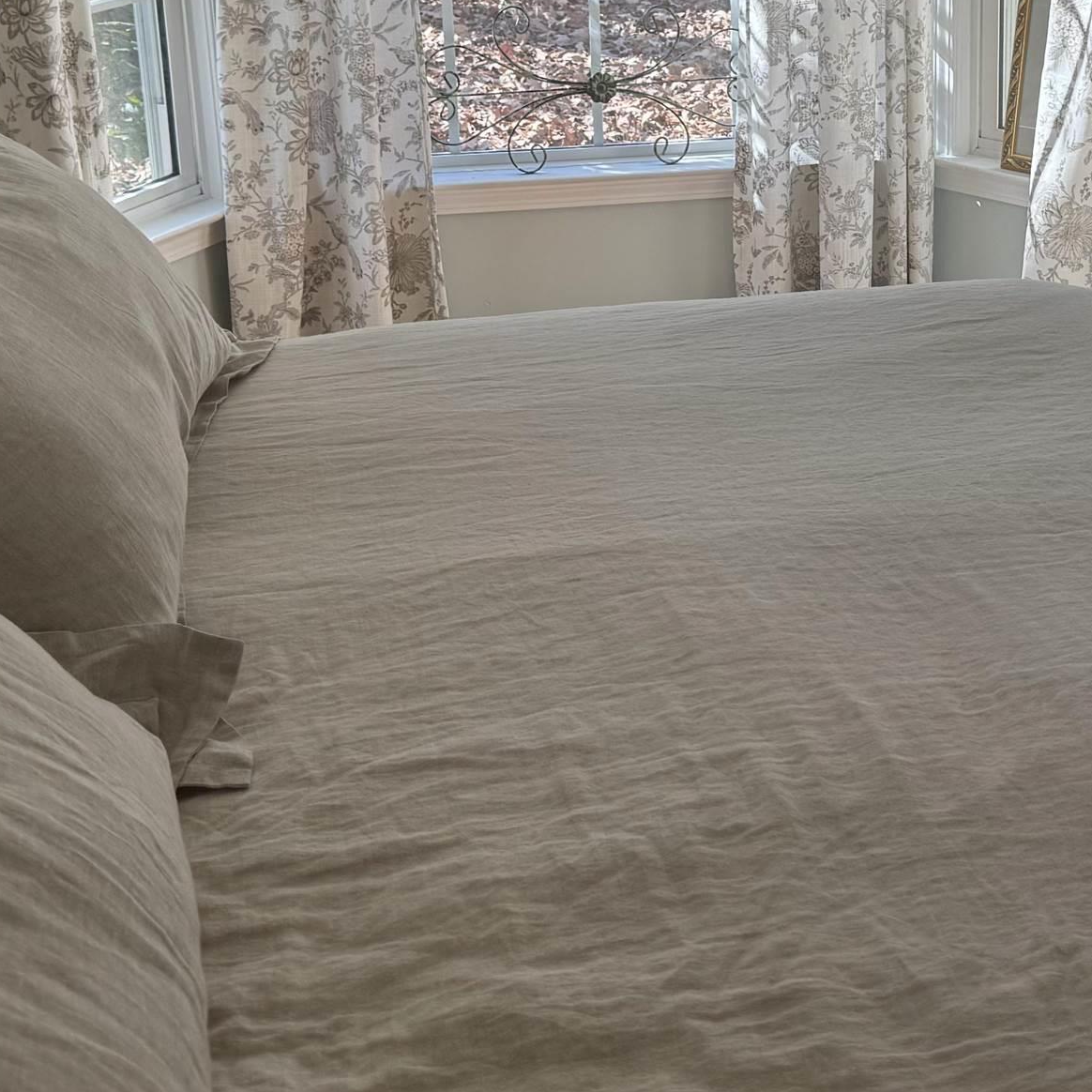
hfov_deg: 30.1
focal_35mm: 56
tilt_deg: -15.6
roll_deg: -0.4
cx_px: 813
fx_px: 1999
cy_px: 200
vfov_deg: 29.8
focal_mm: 6.86
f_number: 1.78
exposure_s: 1/138
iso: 50
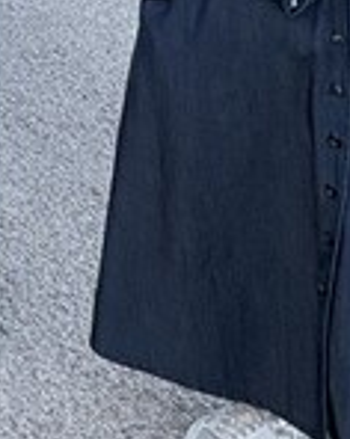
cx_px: -519
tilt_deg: -4.2
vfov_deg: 20.9
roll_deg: +0.2
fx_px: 934
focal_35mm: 72
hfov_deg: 13.9
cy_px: -277
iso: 100
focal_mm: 2.22
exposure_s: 1/129
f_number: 2.2
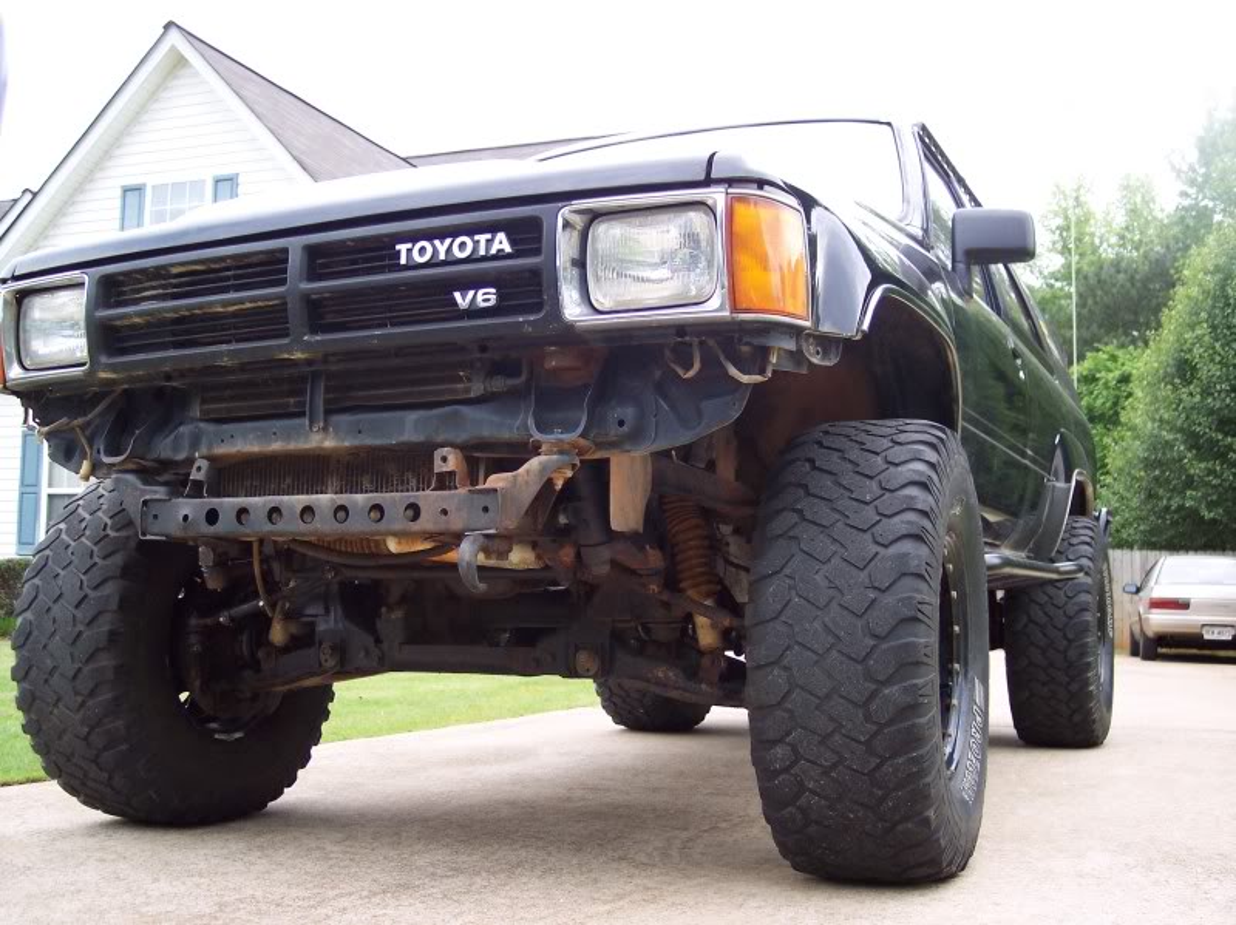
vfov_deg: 37.7
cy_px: 462
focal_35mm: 38
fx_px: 1356
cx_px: 618
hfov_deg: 49.0
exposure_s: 1/180
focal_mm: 8
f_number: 2.8
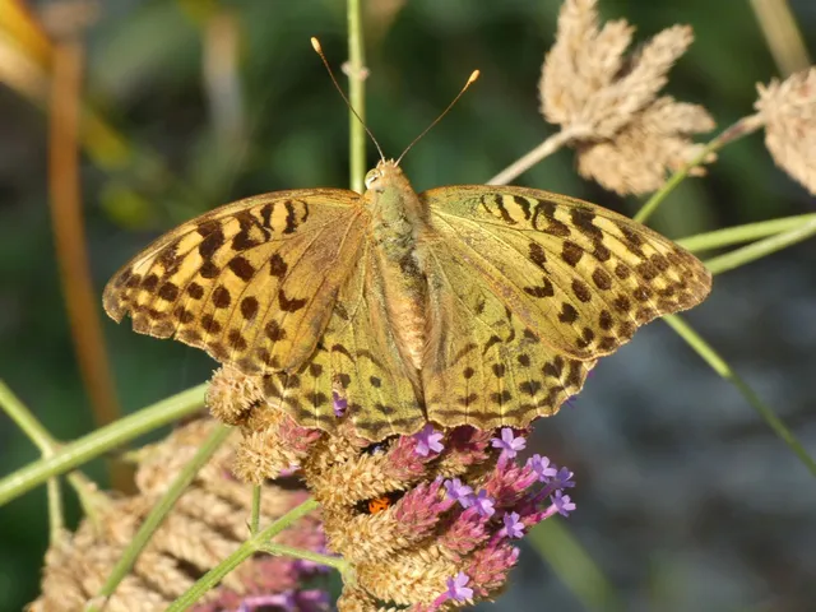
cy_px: 306
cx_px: 408
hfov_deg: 6.4
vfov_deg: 4.8
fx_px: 7284
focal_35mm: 309
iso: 100
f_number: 5.6
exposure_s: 1/80
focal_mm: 55.4
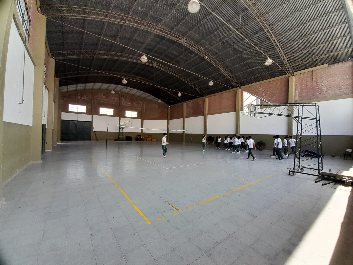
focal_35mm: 13
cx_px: 176
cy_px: 132
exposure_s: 1/125
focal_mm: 1.13
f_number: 2.2
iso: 40
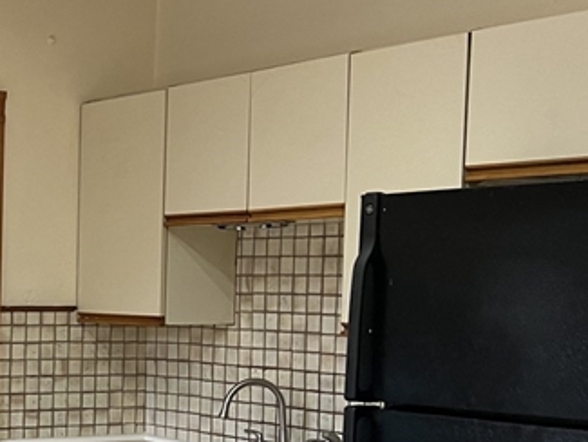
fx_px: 1393
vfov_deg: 17.8
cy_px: 384
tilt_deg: -3.6
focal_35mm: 82
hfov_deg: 21.6
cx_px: -166
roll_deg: -0.6
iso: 80
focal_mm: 5.7
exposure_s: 1/60
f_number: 1.5
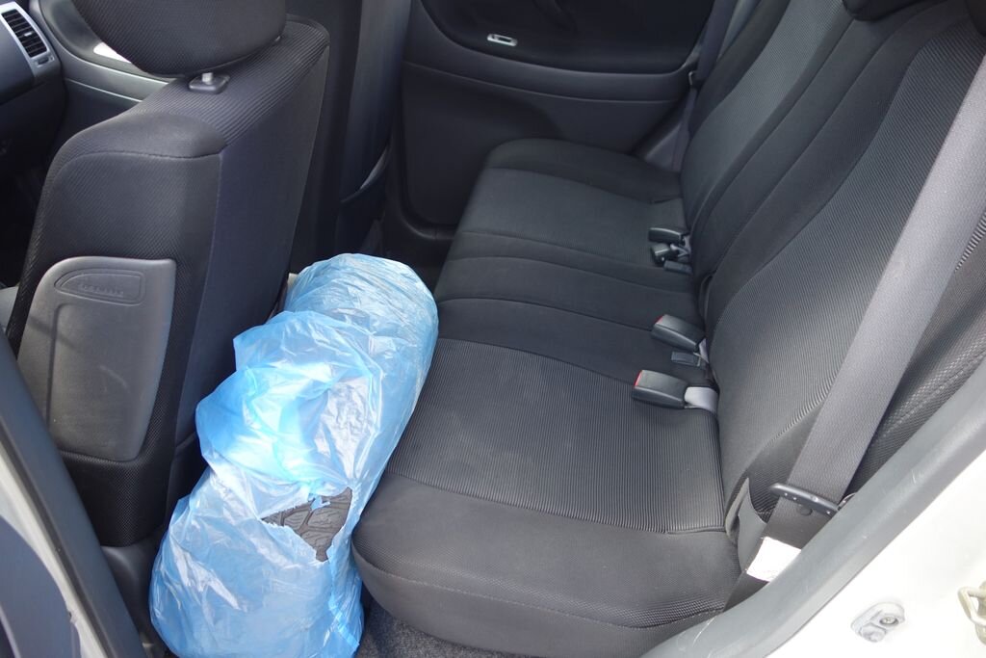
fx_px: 767
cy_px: 329
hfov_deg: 65.5
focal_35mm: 28
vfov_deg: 46.4
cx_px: 493
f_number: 1.8
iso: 125
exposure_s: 1/160
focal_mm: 10.4
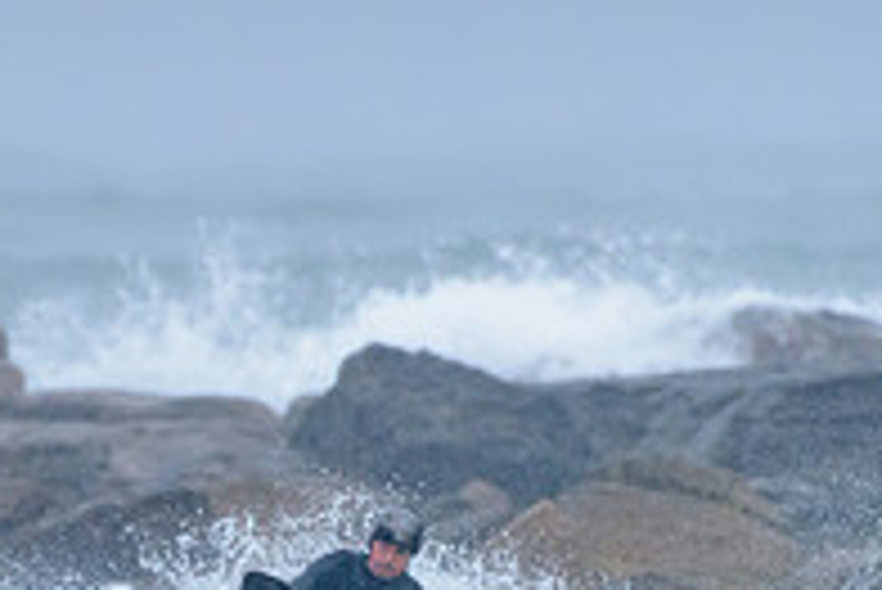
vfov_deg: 0.8
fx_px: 44499
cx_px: 314
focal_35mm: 1815
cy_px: 741
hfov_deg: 1.1
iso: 1400
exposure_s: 1/1000
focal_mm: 500
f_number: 5.6
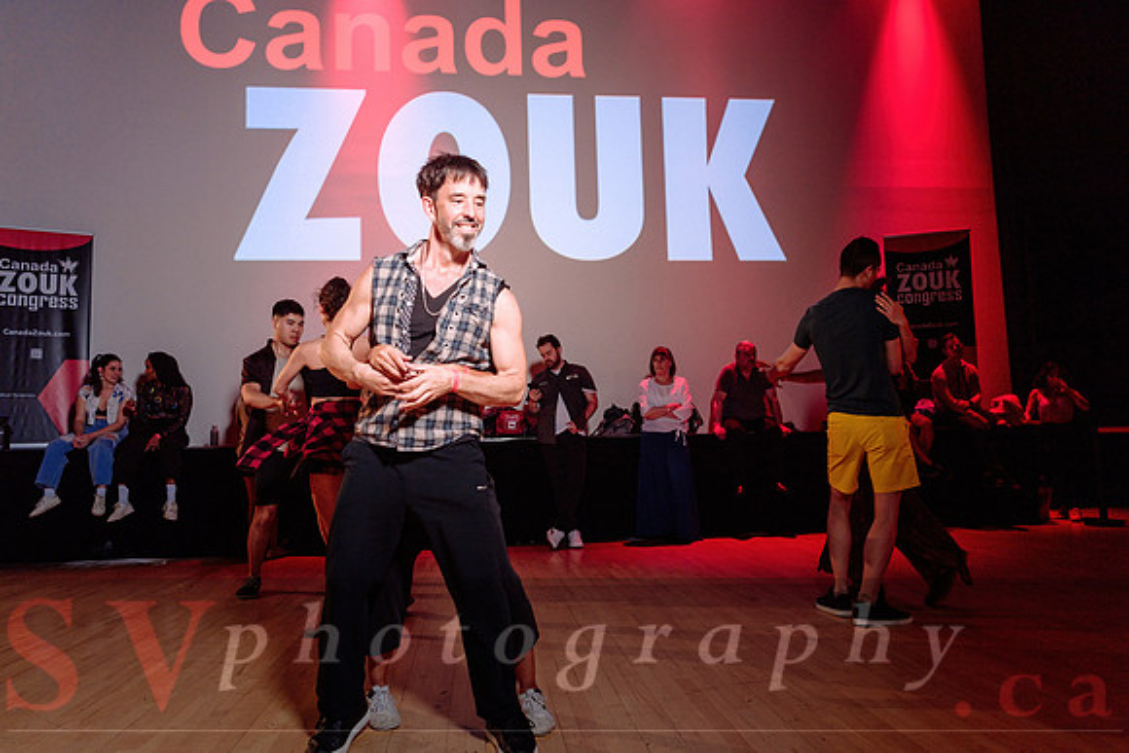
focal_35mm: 25
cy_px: 375
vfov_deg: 50.5
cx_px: 573
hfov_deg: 70.5
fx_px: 799
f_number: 2.8
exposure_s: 1/60
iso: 800
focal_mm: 24
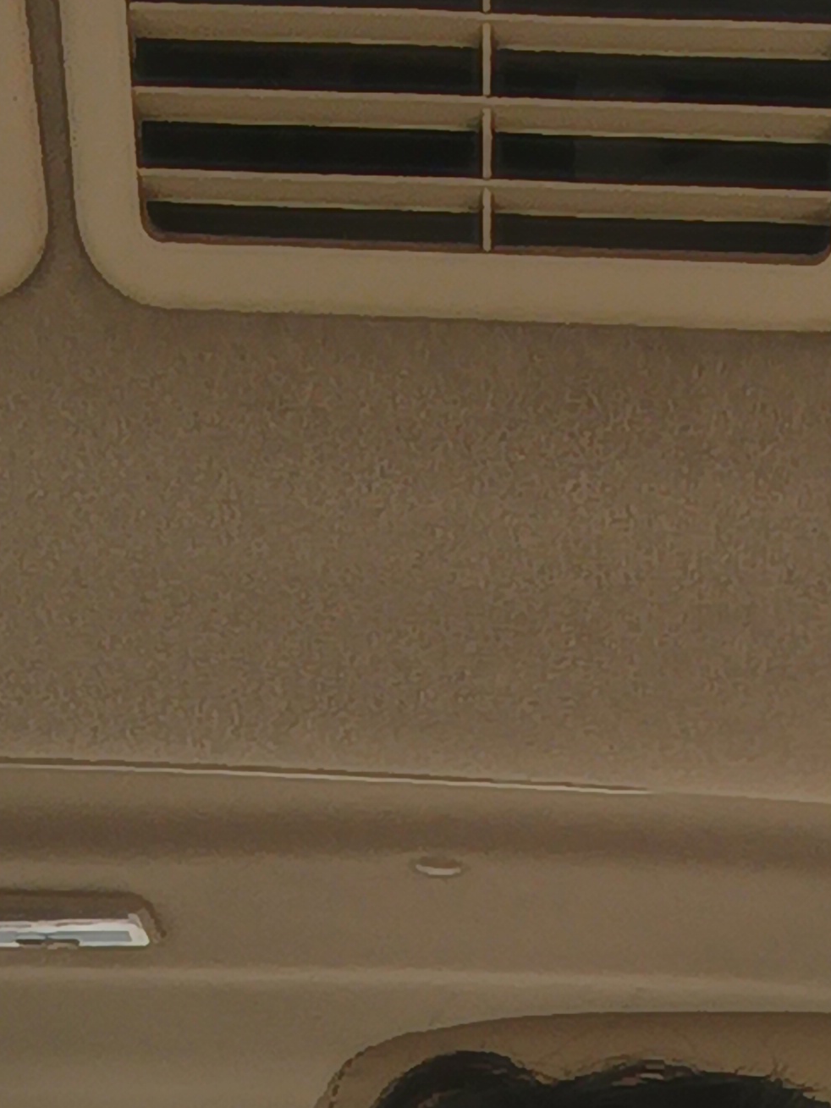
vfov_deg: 16.9
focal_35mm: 99
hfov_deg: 14.9
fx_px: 3168
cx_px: 614
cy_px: 1894
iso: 60
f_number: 2.23
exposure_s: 1/100
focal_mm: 2.22
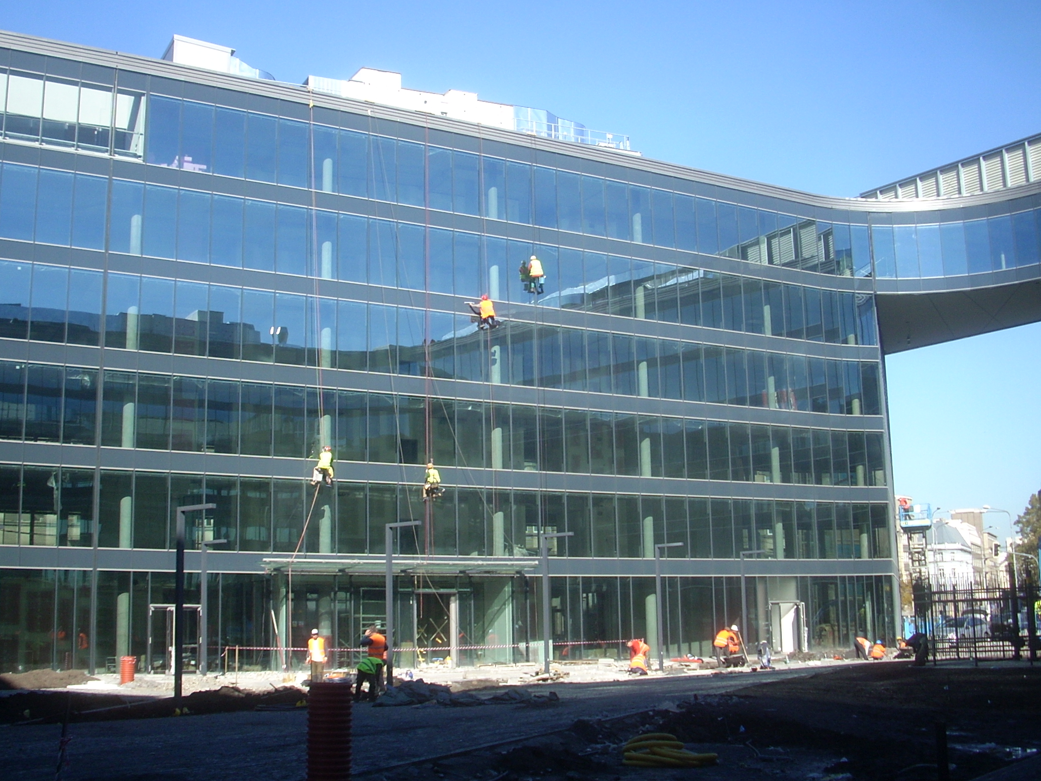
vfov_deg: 32.1
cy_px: 321
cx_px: 500
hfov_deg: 42.1
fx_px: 1353
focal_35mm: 45
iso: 64
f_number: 5.6
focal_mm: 6.2
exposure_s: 1/125
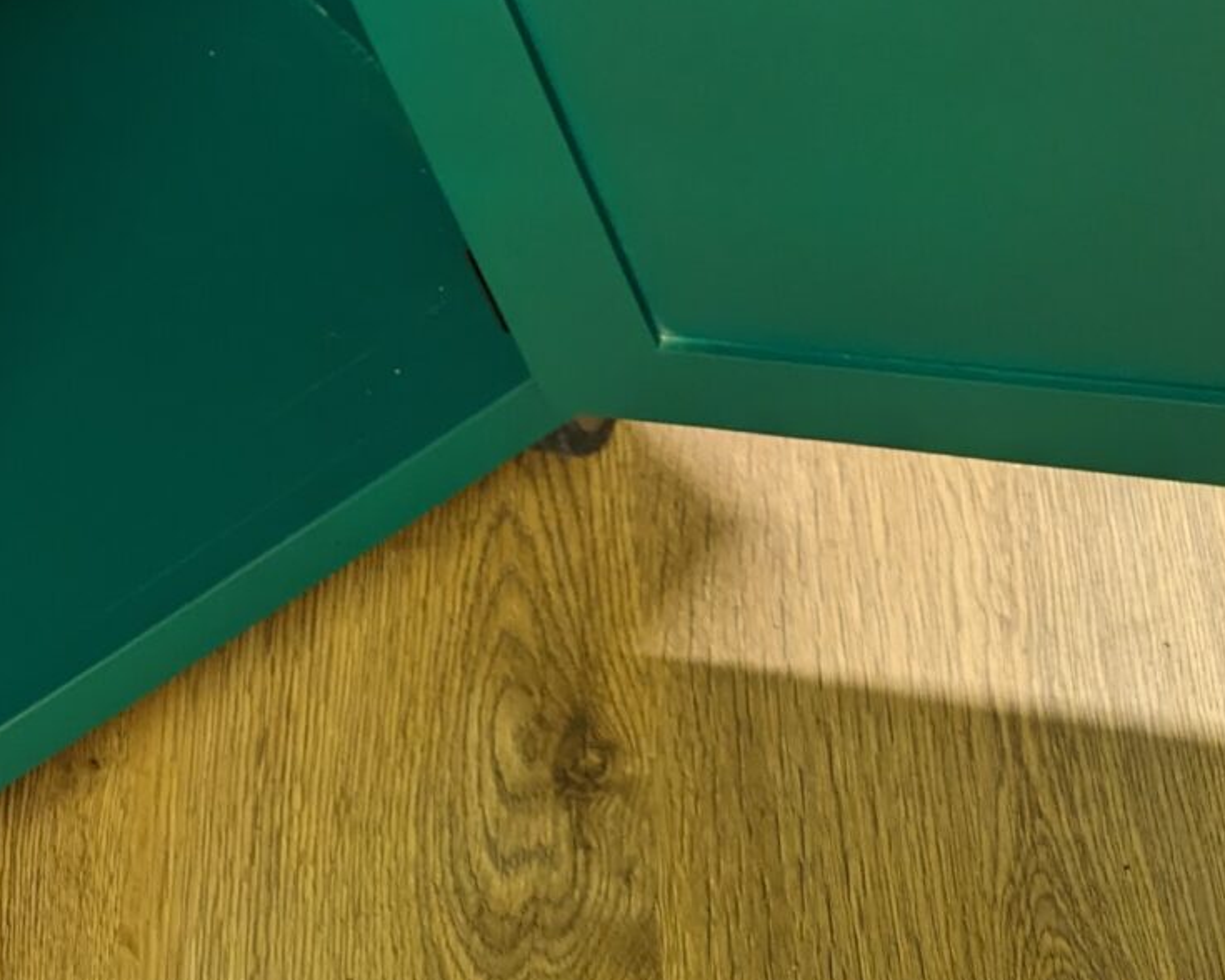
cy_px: 73
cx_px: -602
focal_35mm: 85
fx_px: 3082
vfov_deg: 17.8
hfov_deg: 19.6
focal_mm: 5.43
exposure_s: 1/33.3
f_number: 1.89
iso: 242
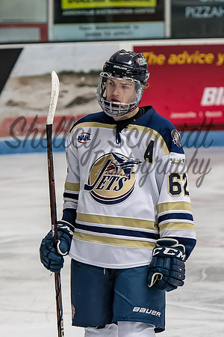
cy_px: 163
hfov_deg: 2.7
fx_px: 4679
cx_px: 104
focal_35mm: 501
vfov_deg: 4.1
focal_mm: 180
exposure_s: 1/800
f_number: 4
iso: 2500
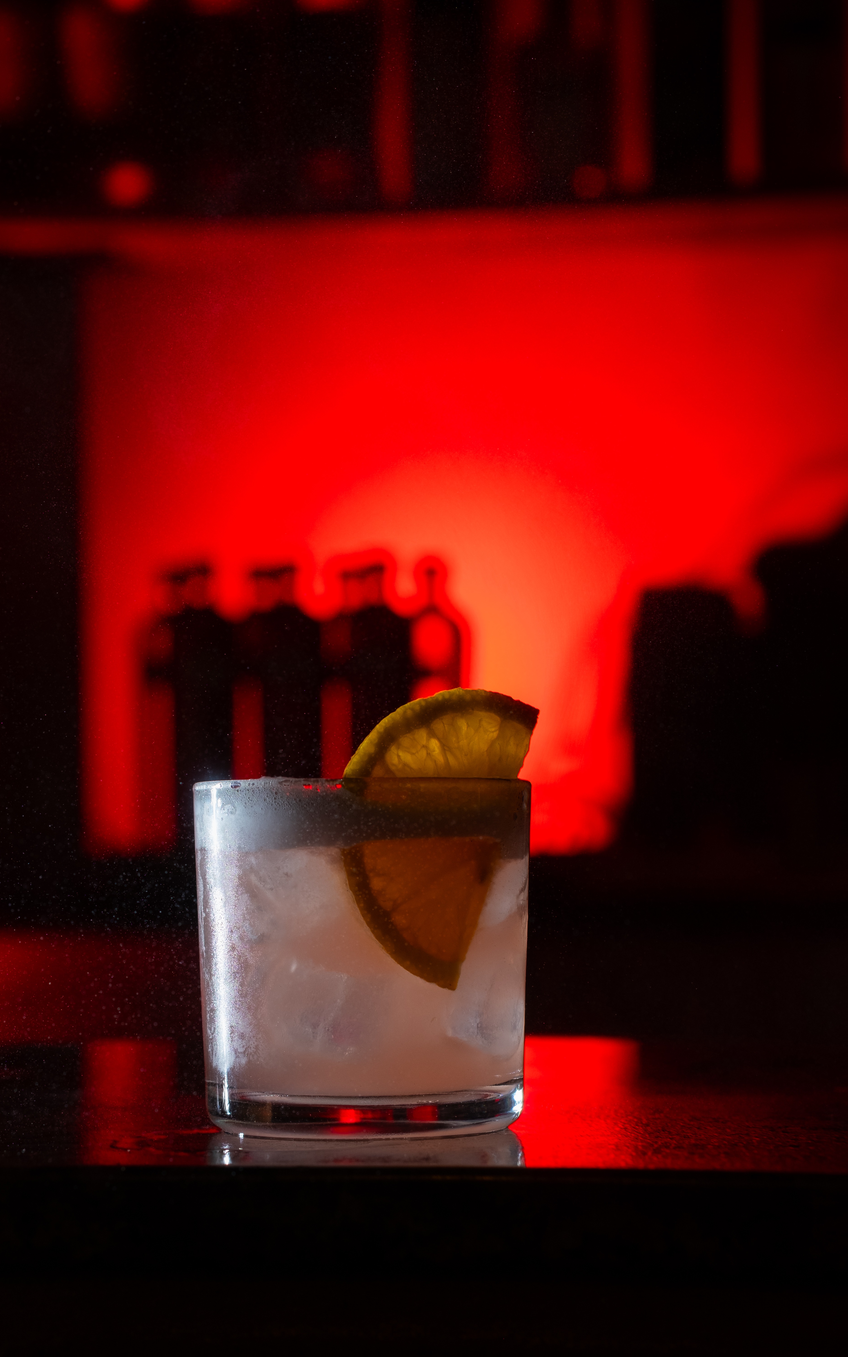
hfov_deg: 15.2
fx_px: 3180
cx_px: 397
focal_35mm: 86
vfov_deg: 24.1
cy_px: 680
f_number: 4.5
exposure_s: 1/30
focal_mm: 56
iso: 320
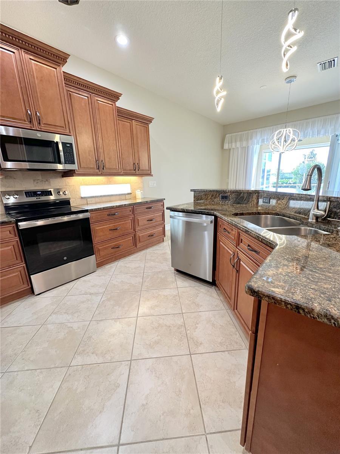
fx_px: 183
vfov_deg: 102.1
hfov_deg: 85.7
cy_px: 227
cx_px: 170
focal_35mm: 14
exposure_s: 1/60
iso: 160
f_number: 2.2
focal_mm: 2.22
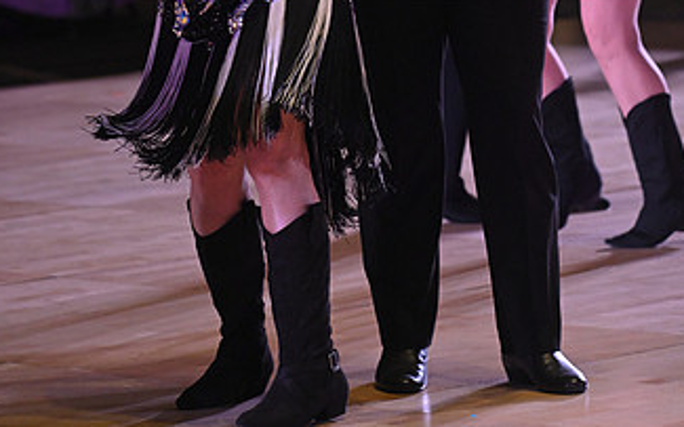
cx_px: 397
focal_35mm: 255
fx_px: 4753
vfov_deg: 5.1
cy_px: -72
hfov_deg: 8.2
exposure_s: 1/400
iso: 2000
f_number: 4.5
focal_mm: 140
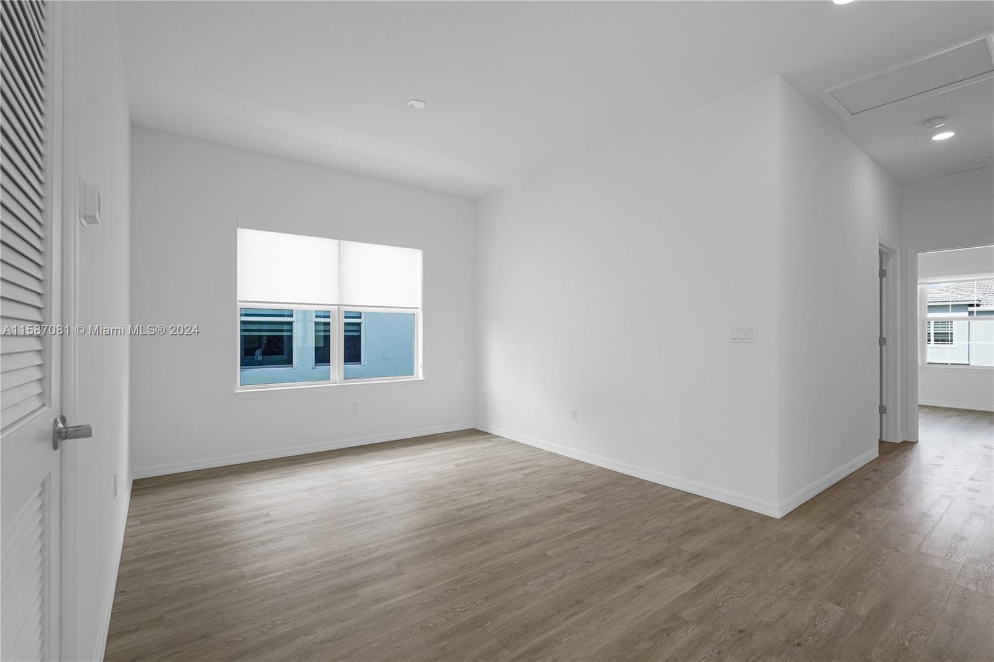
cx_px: 497
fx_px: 442
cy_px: 331
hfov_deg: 96.7
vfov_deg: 73.7
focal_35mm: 16
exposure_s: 1/20
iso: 250
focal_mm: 16
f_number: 8
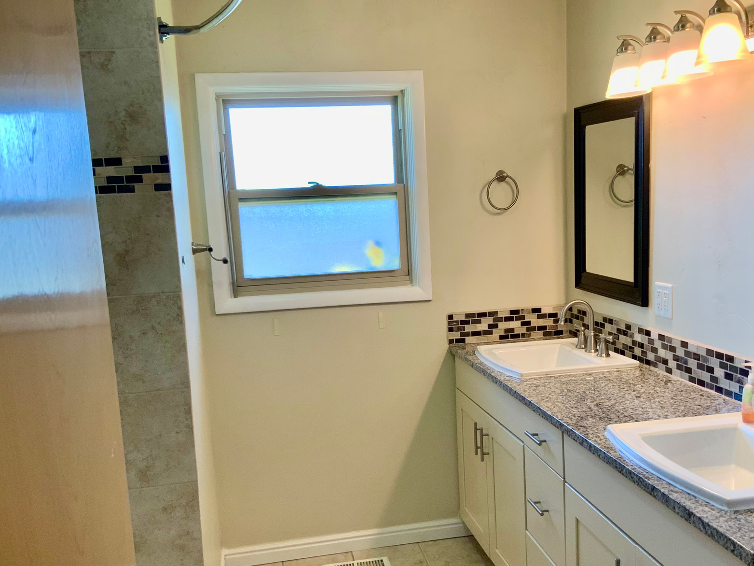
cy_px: 329
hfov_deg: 48.9
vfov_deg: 37.6
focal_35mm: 38
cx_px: 422
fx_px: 828
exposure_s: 1/60
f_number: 1.8
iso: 50
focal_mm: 3
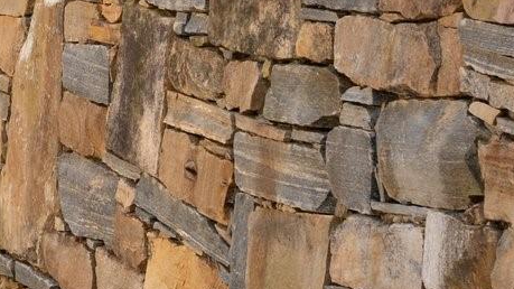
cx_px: -415
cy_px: -18
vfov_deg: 8.6
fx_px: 1908
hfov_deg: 13.7
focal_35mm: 140
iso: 200
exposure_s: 1/100
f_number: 8
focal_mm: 30
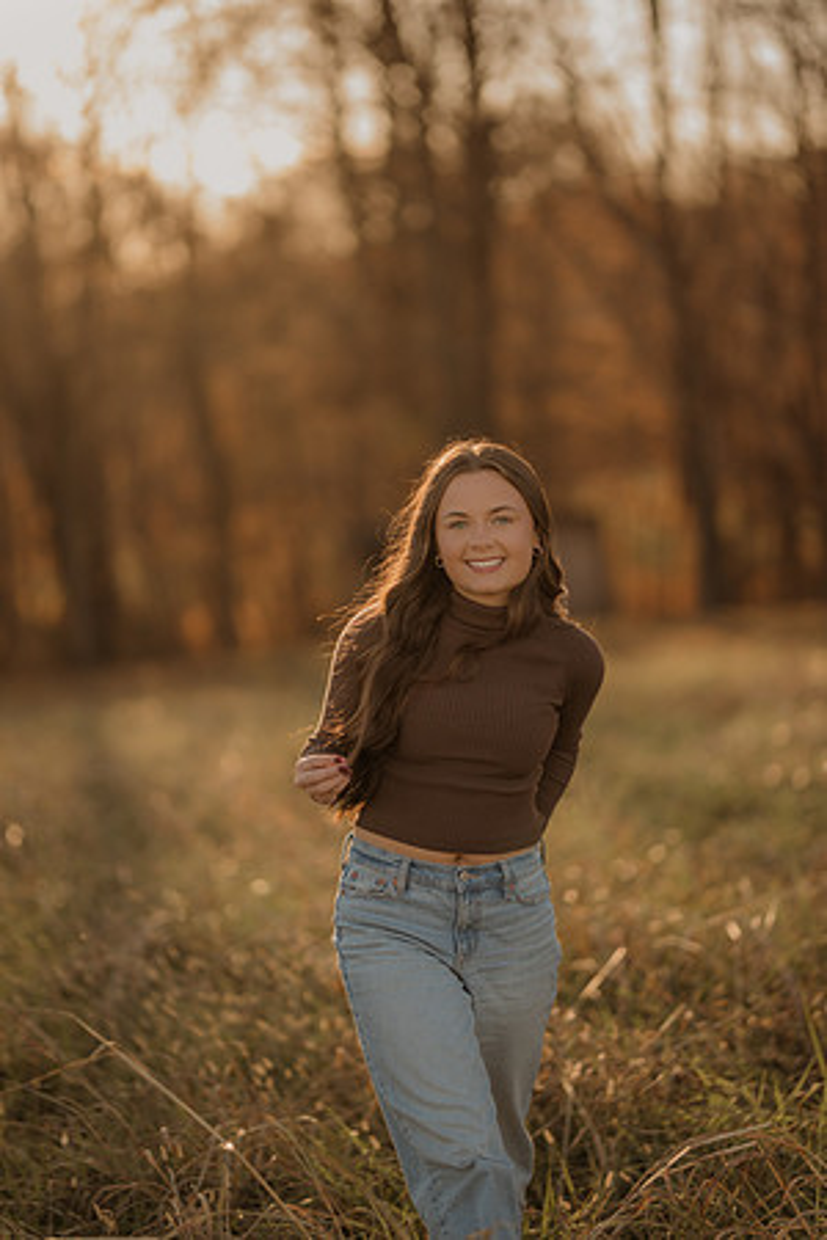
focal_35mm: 85
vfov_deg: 23.9
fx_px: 2929
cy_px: 620
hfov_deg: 16.1
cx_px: 414
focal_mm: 85
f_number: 1.4
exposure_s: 1/1250
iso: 200
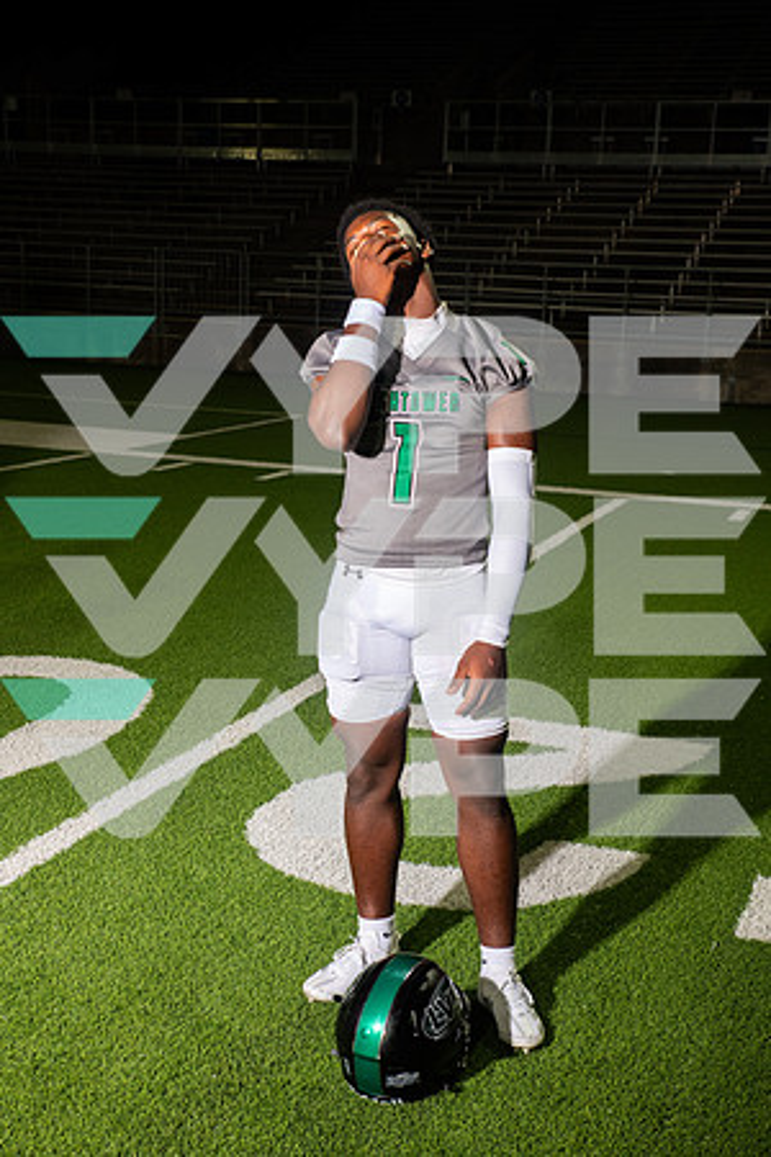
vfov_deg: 39.6
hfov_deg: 27.0
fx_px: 1606
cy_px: 578
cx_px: 386
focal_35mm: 50
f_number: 7.1
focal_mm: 50
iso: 1000
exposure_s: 1/400
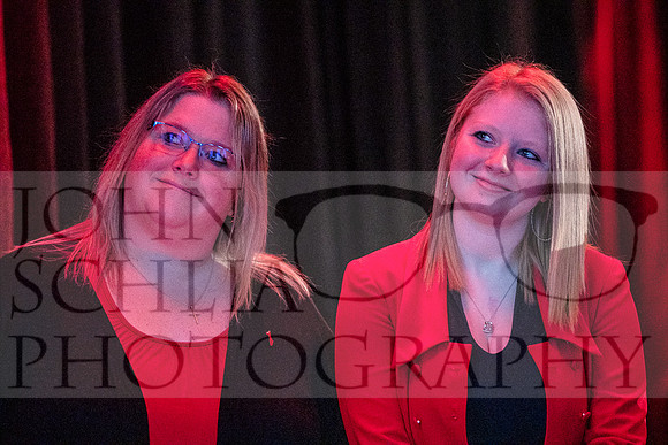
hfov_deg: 6.9
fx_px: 5568
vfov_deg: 4.6
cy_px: 222
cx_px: 334
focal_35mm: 300
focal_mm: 200
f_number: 2.8
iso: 6400
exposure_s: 1/80
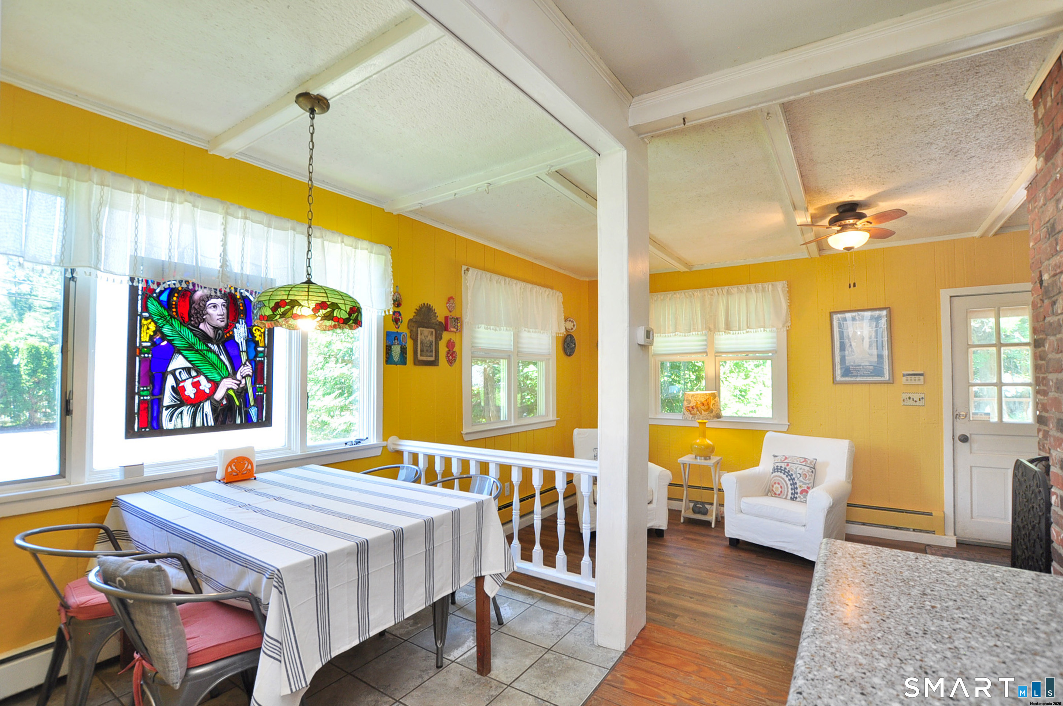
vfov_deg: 77.2
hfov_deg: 100.5
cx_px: 532
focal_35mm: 15
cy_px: 353
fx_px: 442
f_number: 5
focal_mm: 10
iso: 400
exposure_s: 1/30
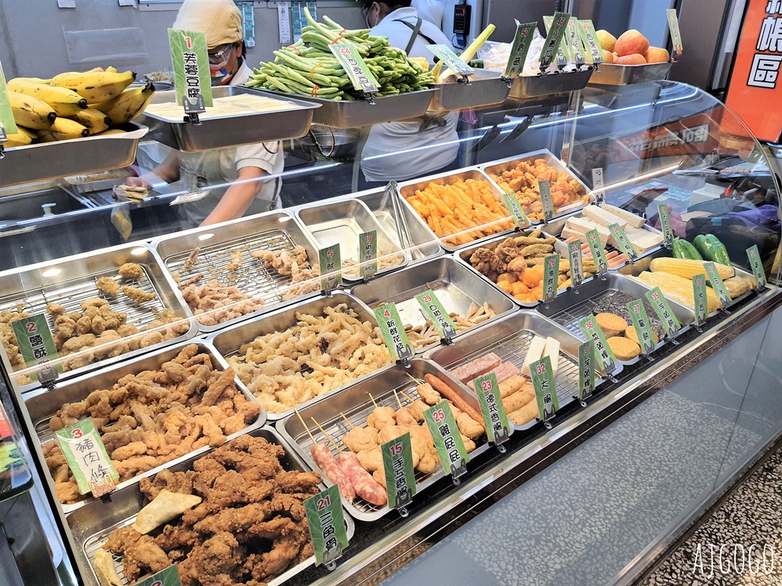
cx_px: 391
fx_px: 587
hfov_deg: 67.3
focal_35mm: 26
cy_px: 293
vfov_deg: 53.1
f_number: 1.7
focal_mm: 4.32
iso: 100
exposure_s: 1/120
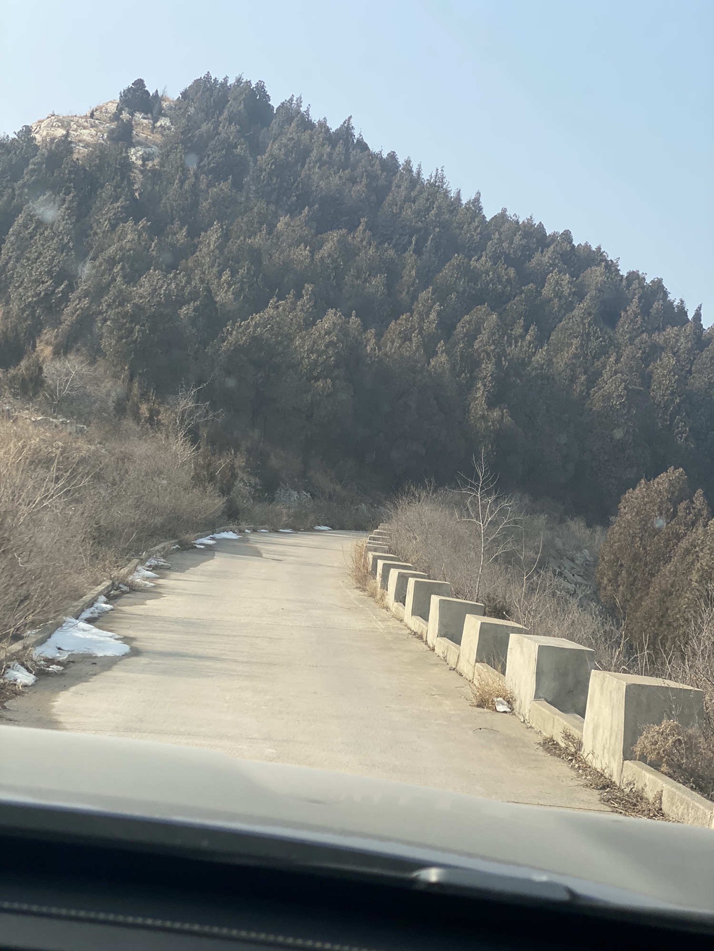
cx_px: 357
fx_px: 1430
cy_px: 476
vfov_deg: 36.8
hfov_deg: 28.0
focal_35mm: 52
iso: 20
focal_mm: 6
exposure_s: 1/1142
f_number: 2
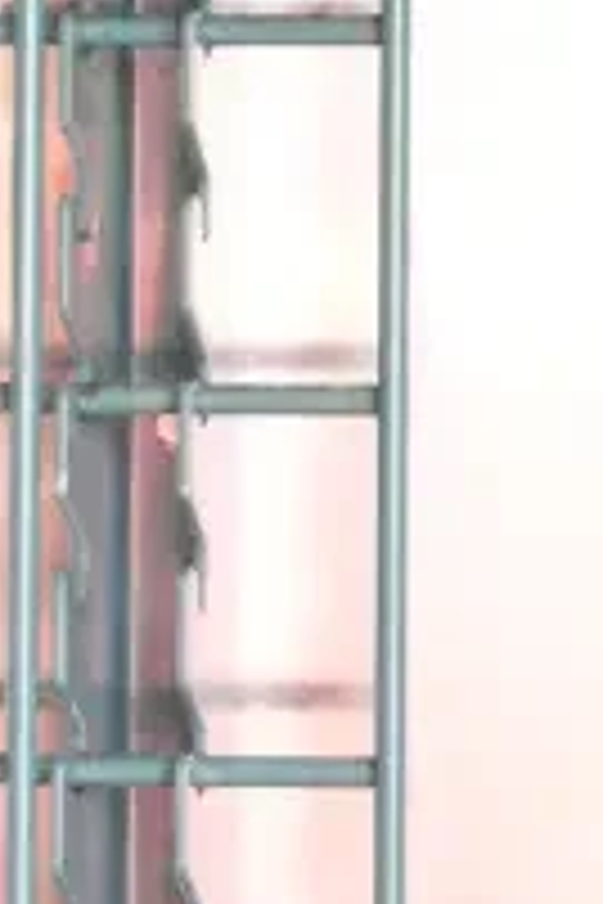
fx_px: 4278
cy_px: -432
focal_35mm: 170
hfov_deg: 7.7
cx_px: 1224
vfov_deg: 11.6
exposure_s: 1/125
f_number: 5.6
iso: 6400
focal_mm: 25
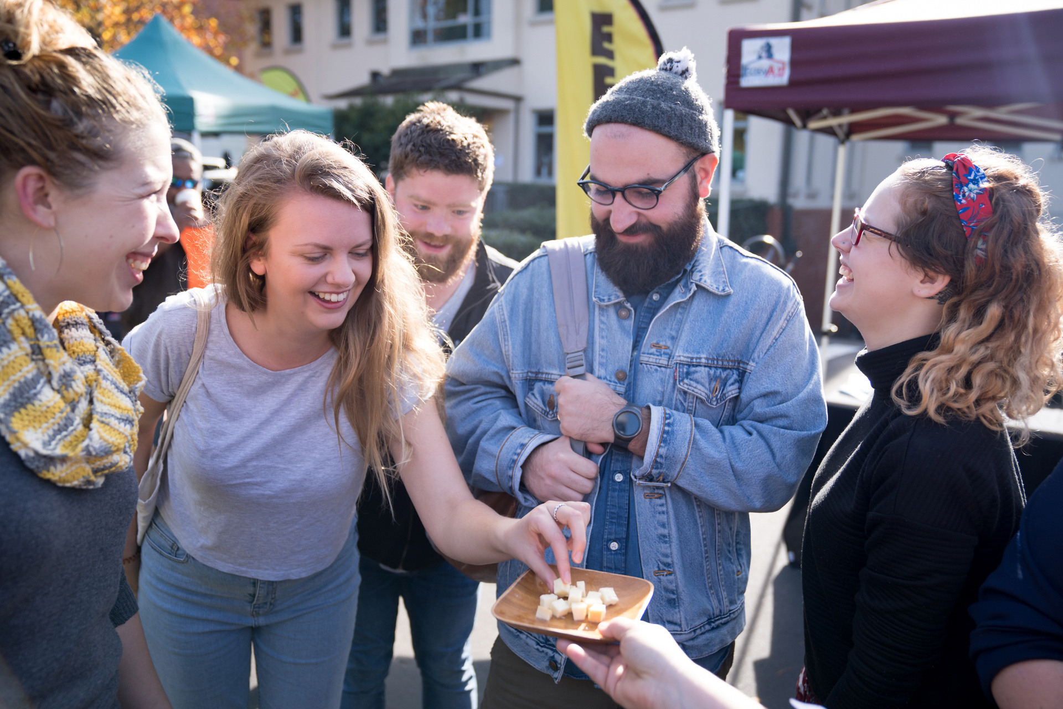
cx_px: 532
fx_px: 827
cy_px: 354
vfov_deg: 46.4
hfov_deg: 65.5
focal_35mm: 28
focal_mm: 28
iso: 250
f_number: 2.8
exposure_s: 1/1000
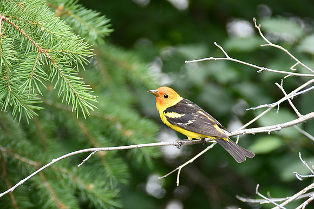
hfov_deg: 4.6
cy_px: 104
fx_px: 3926
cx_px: 157
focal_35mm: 450
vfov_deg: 3.1
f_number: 5.6
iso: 800
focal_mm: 300
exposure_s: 1/320
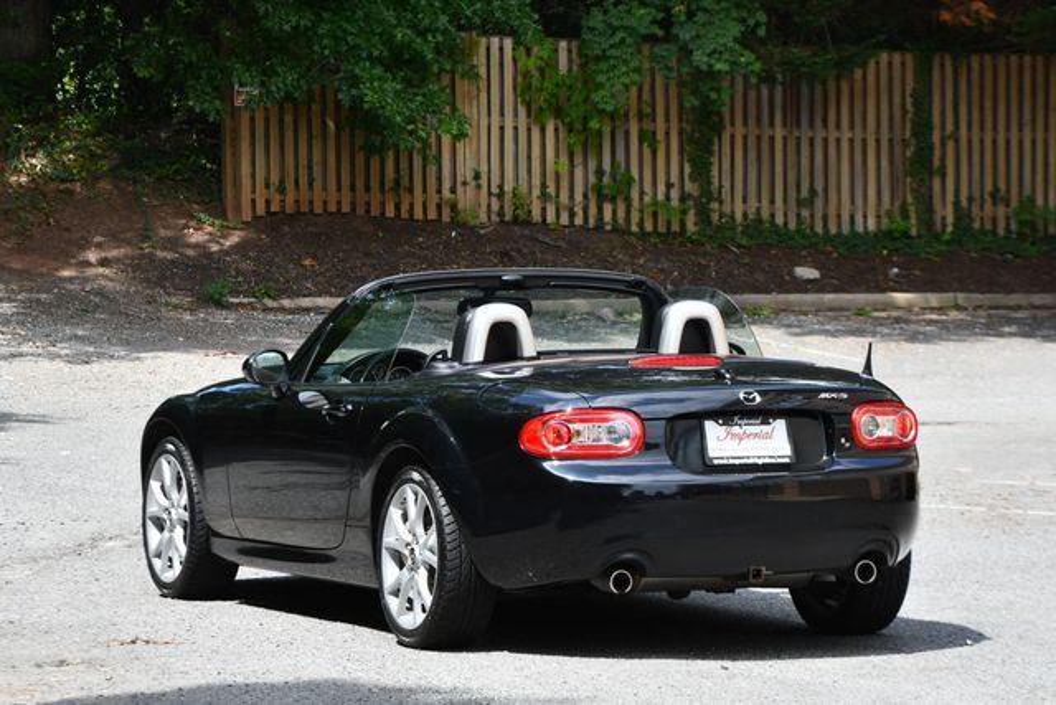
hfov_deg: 14.9
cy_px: 352
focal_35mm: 138
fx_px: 4049
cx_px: 528
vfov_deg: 9.9
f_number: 8
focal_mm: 92
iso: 200
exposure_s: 1/250
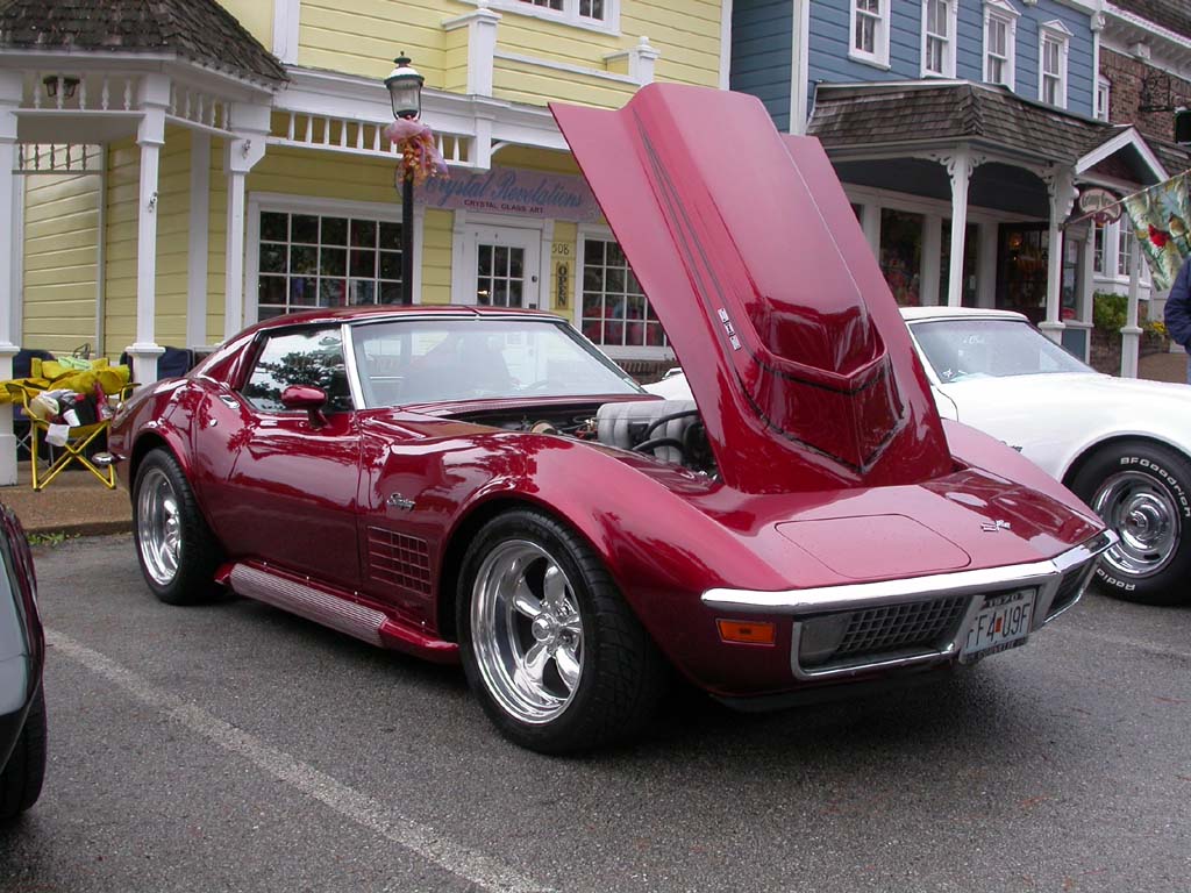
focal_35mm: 38
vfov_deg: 37.7
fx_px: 1307
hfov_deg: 49.0
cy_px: 446
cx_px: 596
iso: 100
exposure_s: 1/133
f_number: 5.3
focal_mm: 7.85
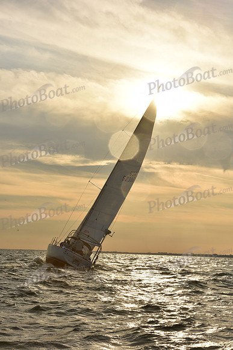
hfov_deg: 19.5
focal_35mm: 70
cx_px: 116
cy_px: 175
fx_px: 679
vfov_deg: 28.8
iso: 250
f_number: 16
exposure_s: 1/400
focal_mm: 70
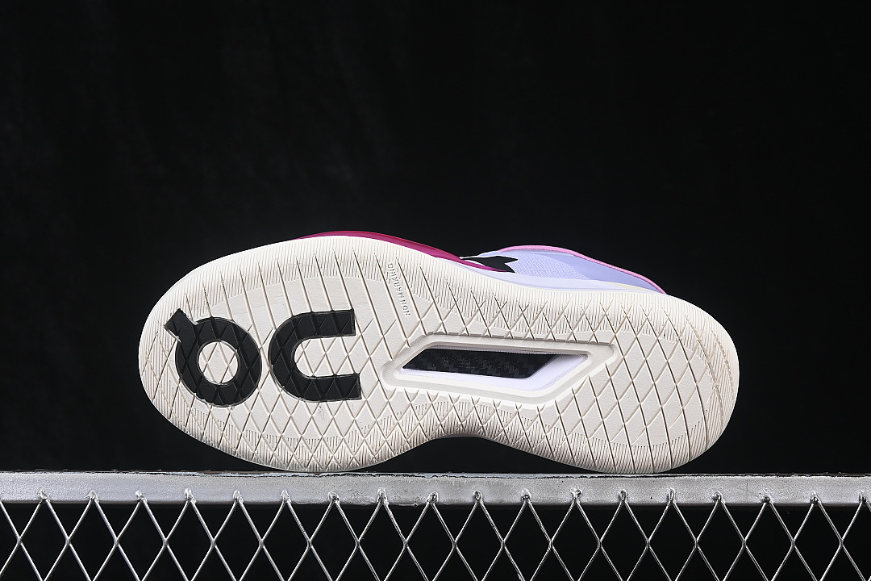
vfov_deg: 18.2
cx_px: 436
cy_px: 290
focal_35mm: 75
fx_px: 1814
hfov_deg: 27.0
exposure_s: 1/80
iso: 160
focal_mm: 50
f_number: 8
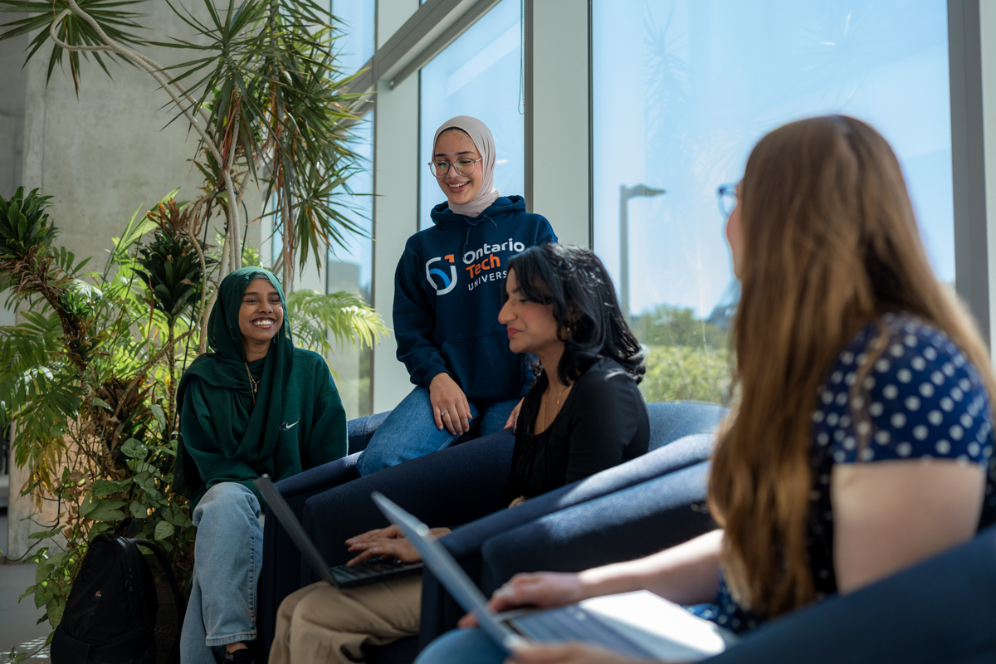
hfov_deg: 54.4
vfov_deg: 37.9
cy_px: 332
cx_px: 498
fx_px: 968
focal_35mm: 35
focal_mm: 35
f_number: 2
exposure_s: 1/320
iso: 80
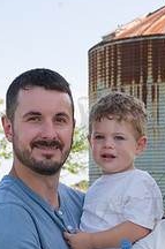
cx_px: 153
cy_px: 263
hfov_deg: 12.0
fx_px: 781
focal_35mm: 113
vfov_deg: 17.6
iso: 400
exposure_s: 1/320
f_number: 9
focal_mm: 42
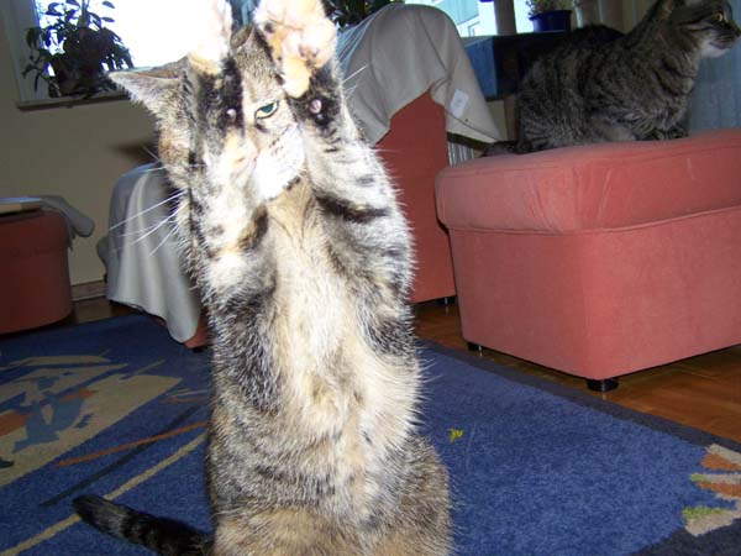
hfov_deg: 49.0
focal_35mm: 38
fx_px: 813
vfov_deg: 37.7
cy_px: 278
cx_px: 370
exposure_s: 1/60
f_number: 2.8
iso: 160
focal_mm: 6.3
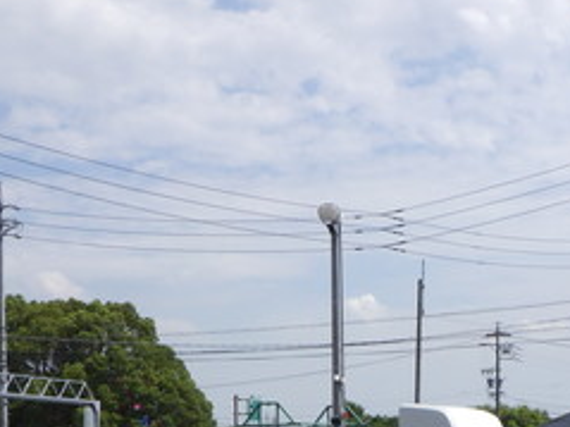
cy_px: 561
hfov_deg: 21.3
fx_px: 1498
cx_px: 451
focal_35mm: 91
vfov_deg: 15.4
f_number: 4.6
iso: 125
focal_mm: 6.1
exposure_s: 1/1000
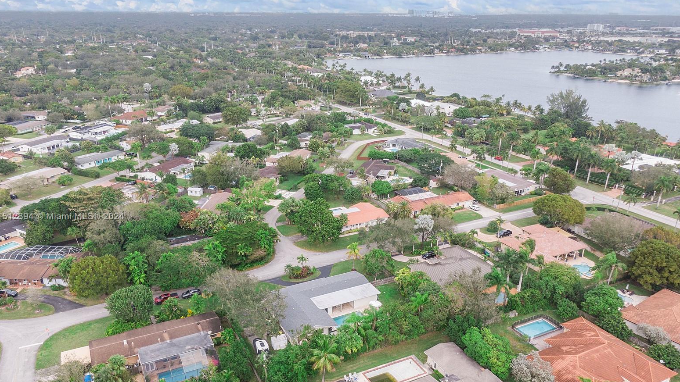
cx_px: 335
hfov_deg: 69.9
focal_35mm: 27
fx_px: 487
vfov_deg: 42.8
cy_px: 217
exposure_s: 1/400
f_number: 2.8
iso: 100
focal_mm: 4.39
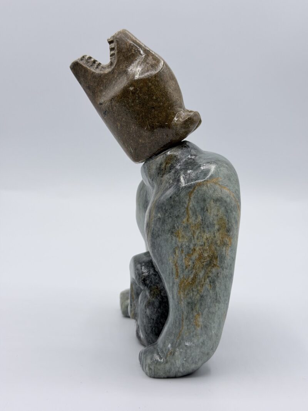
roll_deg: +0.0
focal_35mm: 48
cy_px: 206
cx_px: 154
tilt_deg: -9.3
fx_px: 570
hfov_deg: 30.3
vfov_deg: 39.7
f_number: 1.78
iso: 64
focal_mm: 6.76
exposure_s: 1/1642
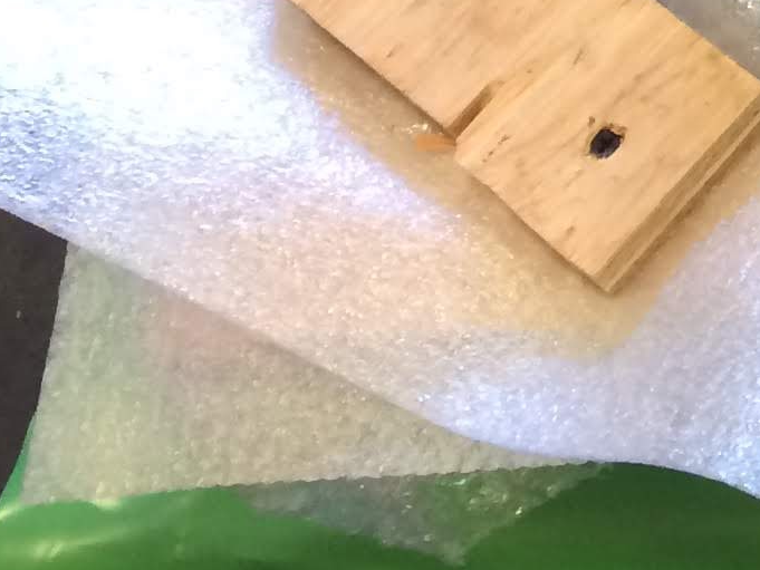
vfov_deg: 9.7
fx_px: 3052
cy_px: -714
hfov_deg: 11.9
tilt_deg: -57.7
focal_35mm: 139
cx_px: 1721
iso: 50
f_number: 2.2
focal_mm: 4.15
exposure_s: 1/30
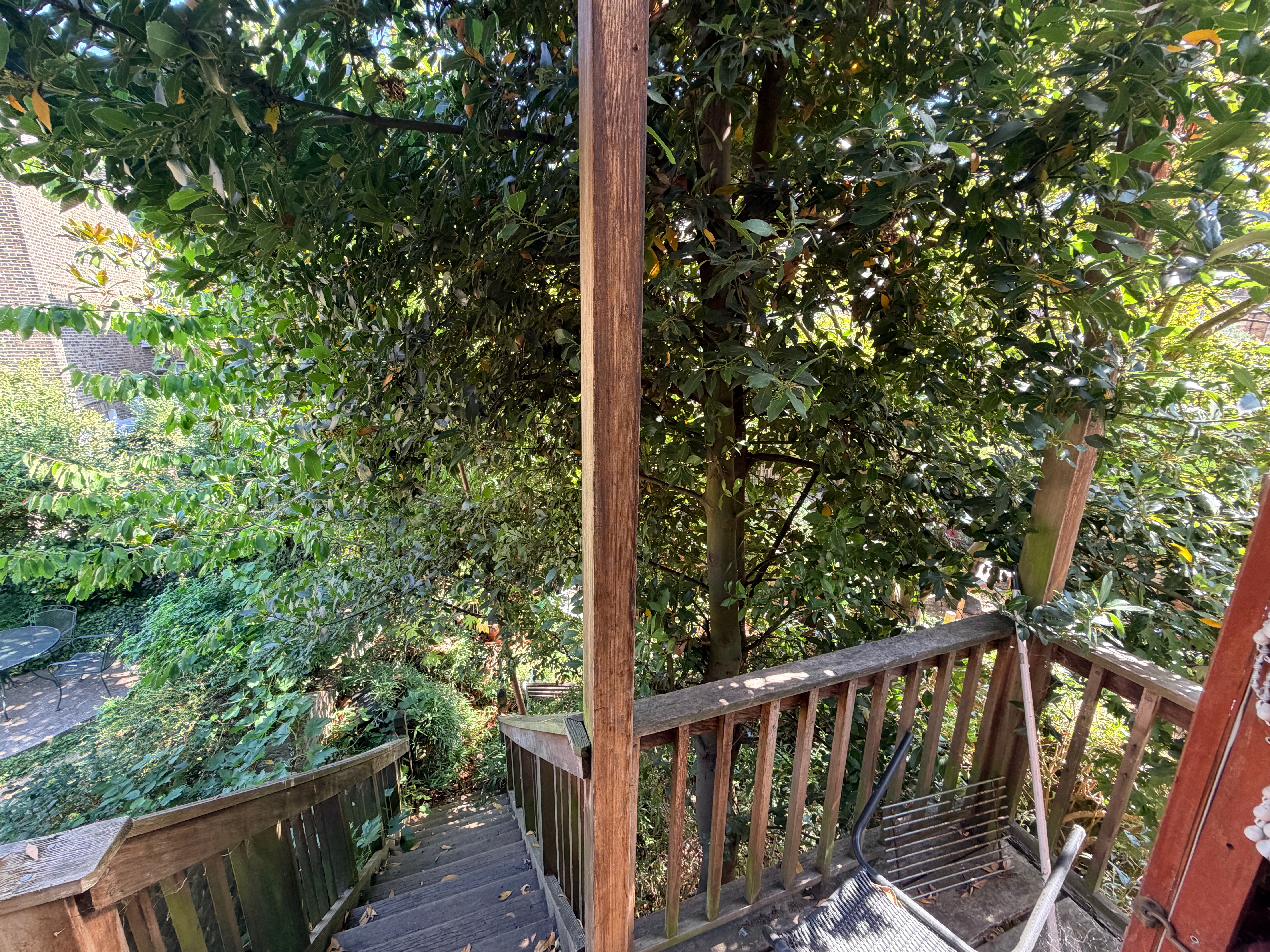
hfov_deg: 102.1
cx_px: 635
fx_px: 514
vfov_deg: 85.7
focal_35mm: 14
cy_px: 476
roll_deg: -0.8
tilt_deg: -14.9
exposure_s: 1/121
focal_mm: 2.22
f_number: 2.2
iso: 200
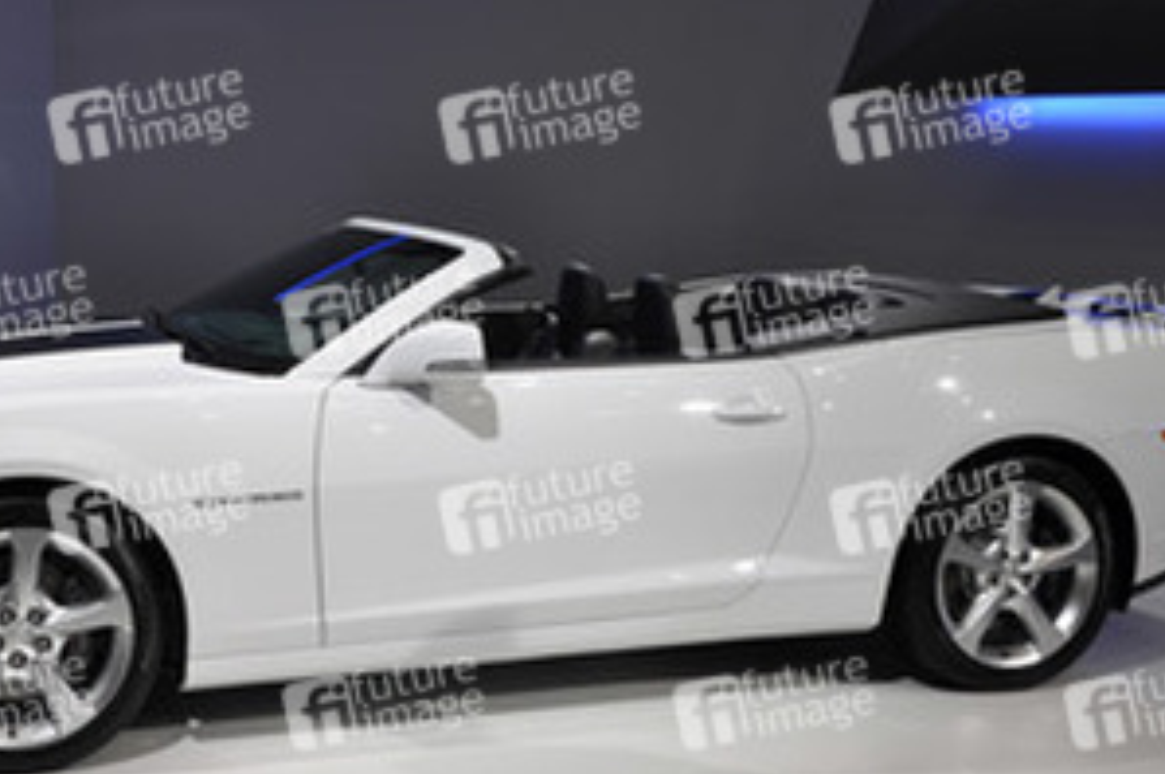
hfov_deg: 33.8
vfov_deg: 22.9
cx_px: 436
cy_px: 410
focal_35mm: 59
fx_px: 1907
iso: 200
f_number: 7.1
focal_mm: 26
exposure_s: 1/200
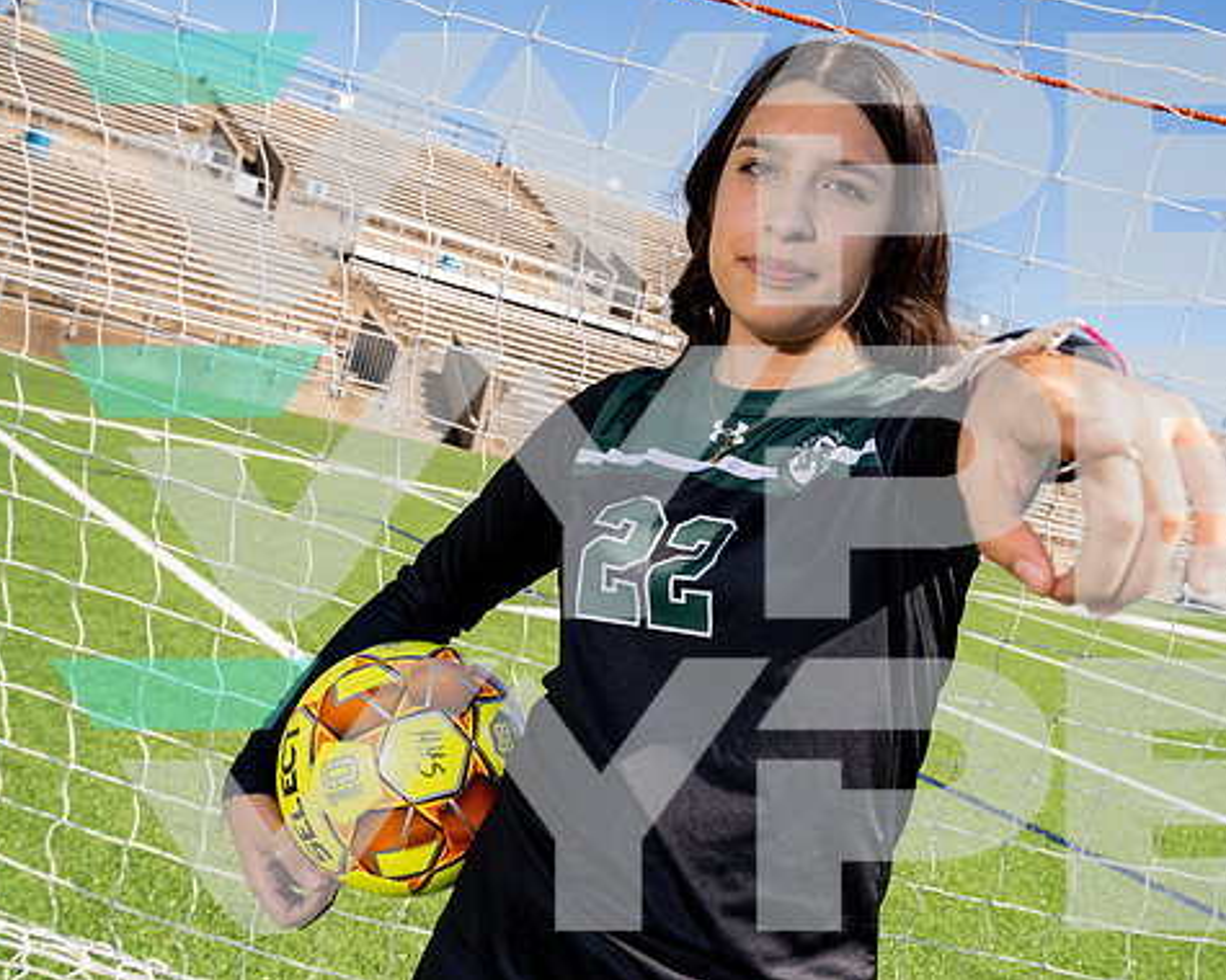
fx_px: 1415
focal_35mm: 39
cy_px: 484
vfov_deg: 38.2
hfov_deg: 46.7
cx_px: 715
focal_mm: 34
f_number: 9
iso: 100
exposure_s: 1/250
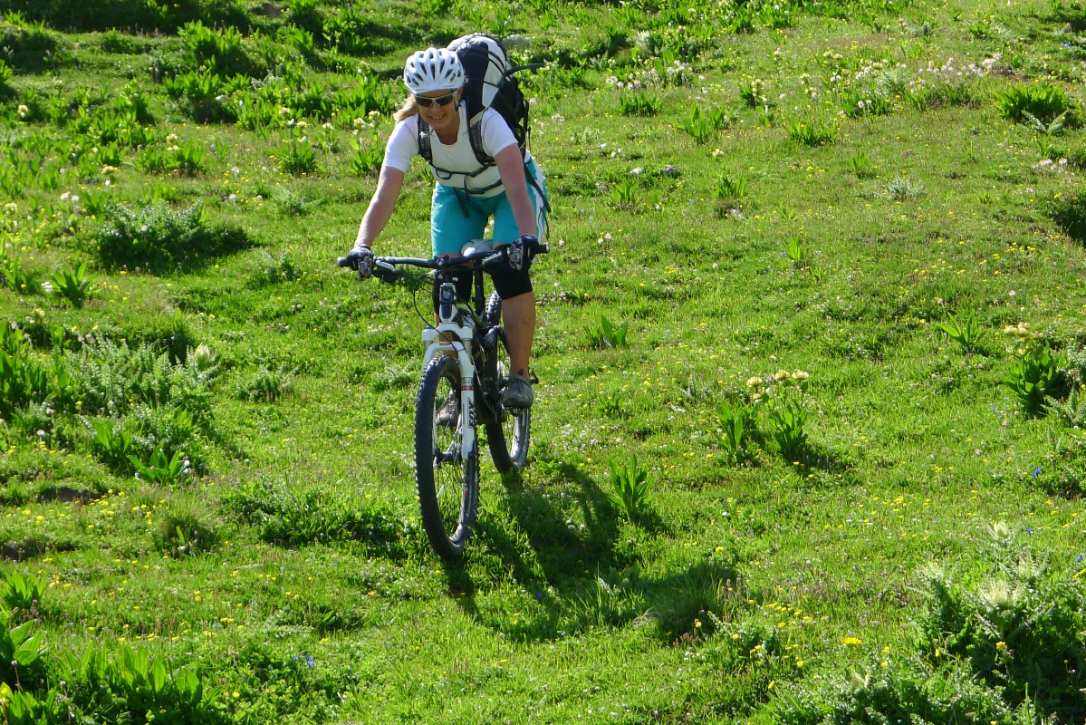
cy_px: 362
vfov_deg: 11.4
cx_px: 543
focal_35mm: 120
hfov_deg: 17.1
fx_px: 3621
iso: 80
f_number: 3.5
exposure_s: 1/400
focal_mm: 19.2
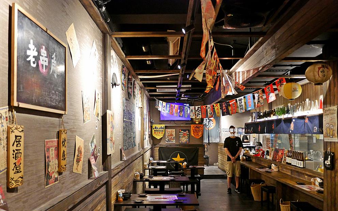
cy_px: 128
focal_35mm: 30
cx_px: 170
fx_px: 276
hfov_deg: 62.9
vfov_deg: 41.6
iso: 2000
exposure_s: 1/60
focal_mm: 14
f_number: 2.5
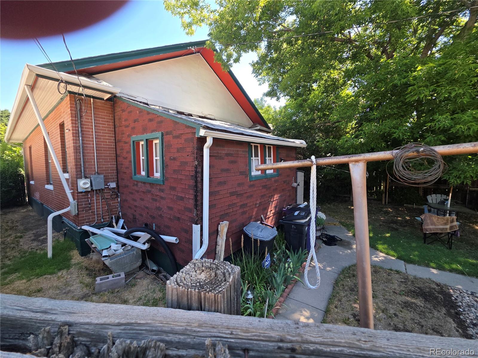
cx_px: 239
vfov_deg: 89.9
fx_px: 180
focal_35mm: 13
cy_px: 179
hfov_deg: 106.2
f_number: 1.9
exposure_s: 1/719
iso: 100
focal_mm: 2.2
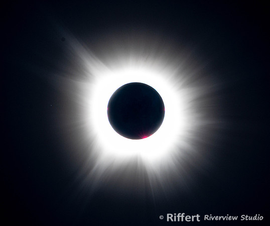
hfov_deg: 2.6
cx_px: 196
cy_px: 129
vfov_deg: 2.1
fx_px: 6018
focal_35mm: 740
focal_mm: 400
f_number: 11
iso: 400
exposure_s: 1/2
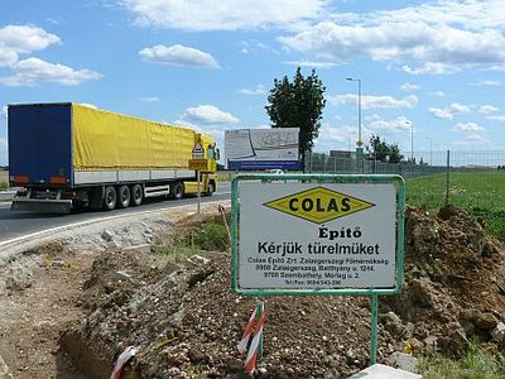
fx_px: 511
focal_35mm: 35
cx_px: 252
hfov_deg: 52.6
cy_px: 190
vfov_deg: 40.7
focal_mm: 7.4
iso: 100
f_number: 8
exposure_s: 1/400
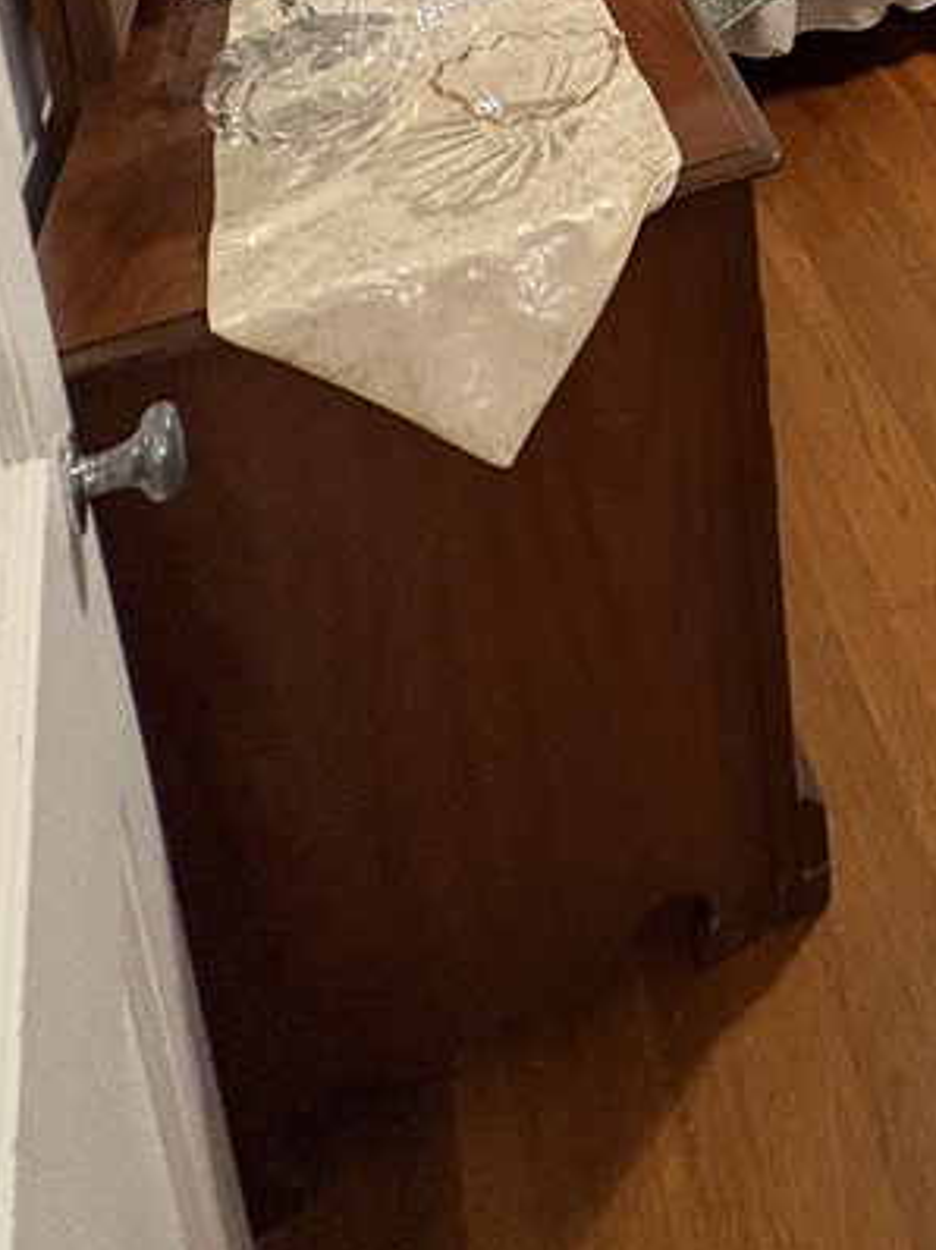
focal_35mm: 38
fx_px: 1371
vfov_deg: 35.5
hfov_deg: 29.7
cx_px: 1238
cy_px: -333
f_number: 2.2
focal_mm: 2.22
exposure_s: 1/60
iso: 500
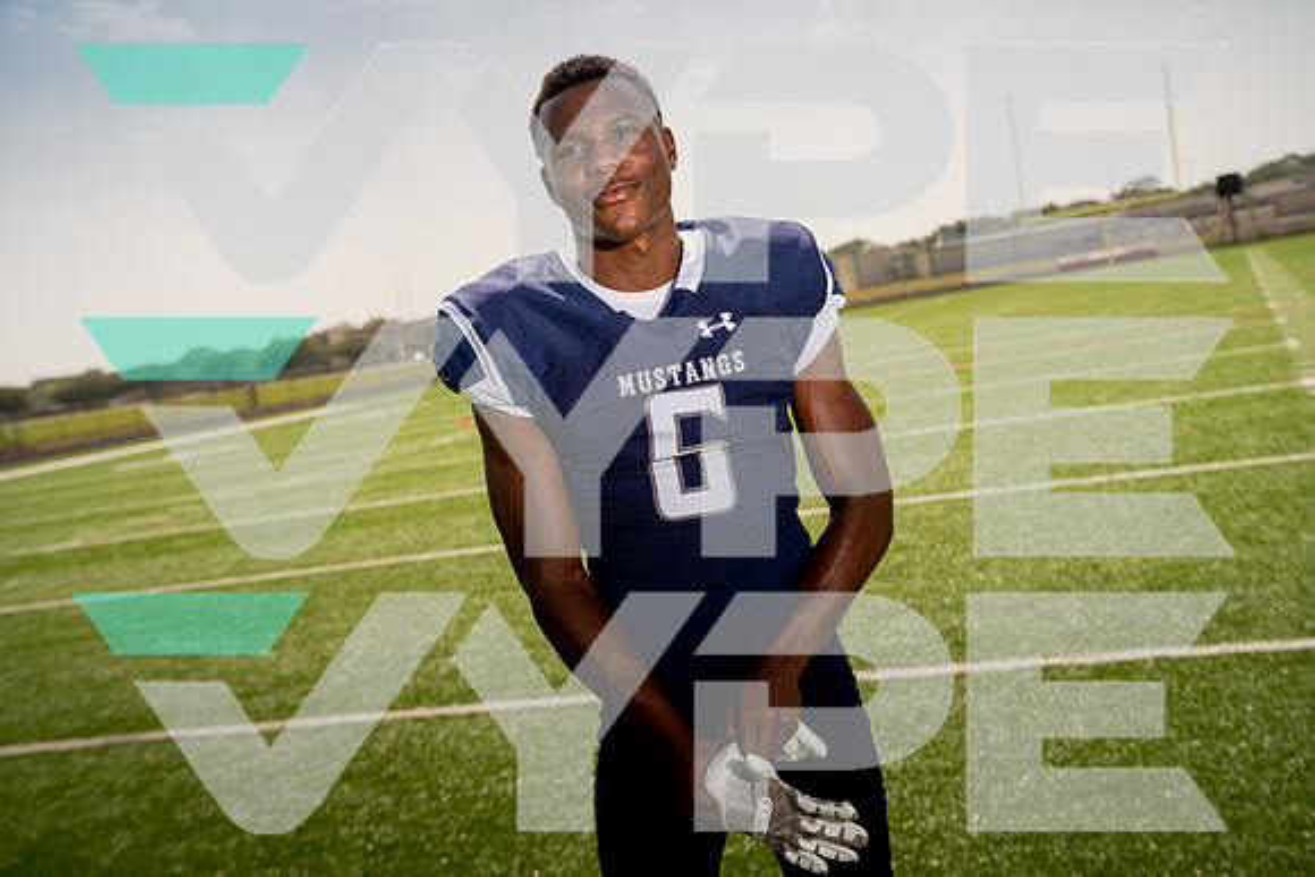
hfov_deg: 41.9
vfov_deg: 28.7
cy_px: 438
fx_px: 1717
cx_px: 658
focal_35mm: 47
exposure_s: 1/800
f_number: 4.5
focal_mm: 47
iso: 100
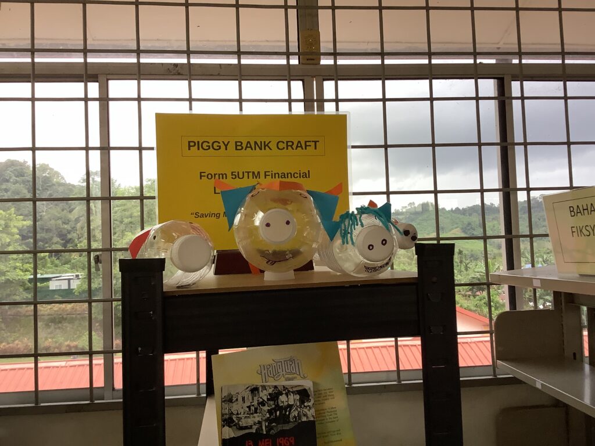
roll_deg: +2.8
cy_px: 223
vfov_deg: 45.4
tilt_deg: +2.8
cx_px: 298
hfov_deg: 58.4
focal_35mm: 31
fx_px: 533
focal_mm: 3.3
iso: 125
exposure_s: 1/60
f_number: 2.4
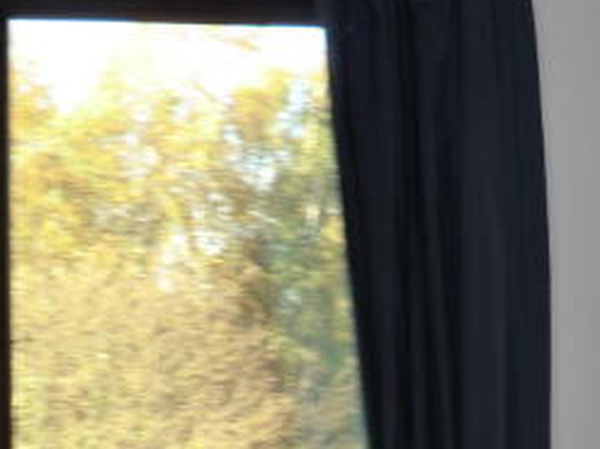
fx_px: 1923
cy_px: 474
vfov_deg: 13.1
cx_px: 213
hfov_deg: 17.7
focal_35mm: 111
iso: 100
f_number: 4
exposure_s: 1/60
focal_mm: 8.4
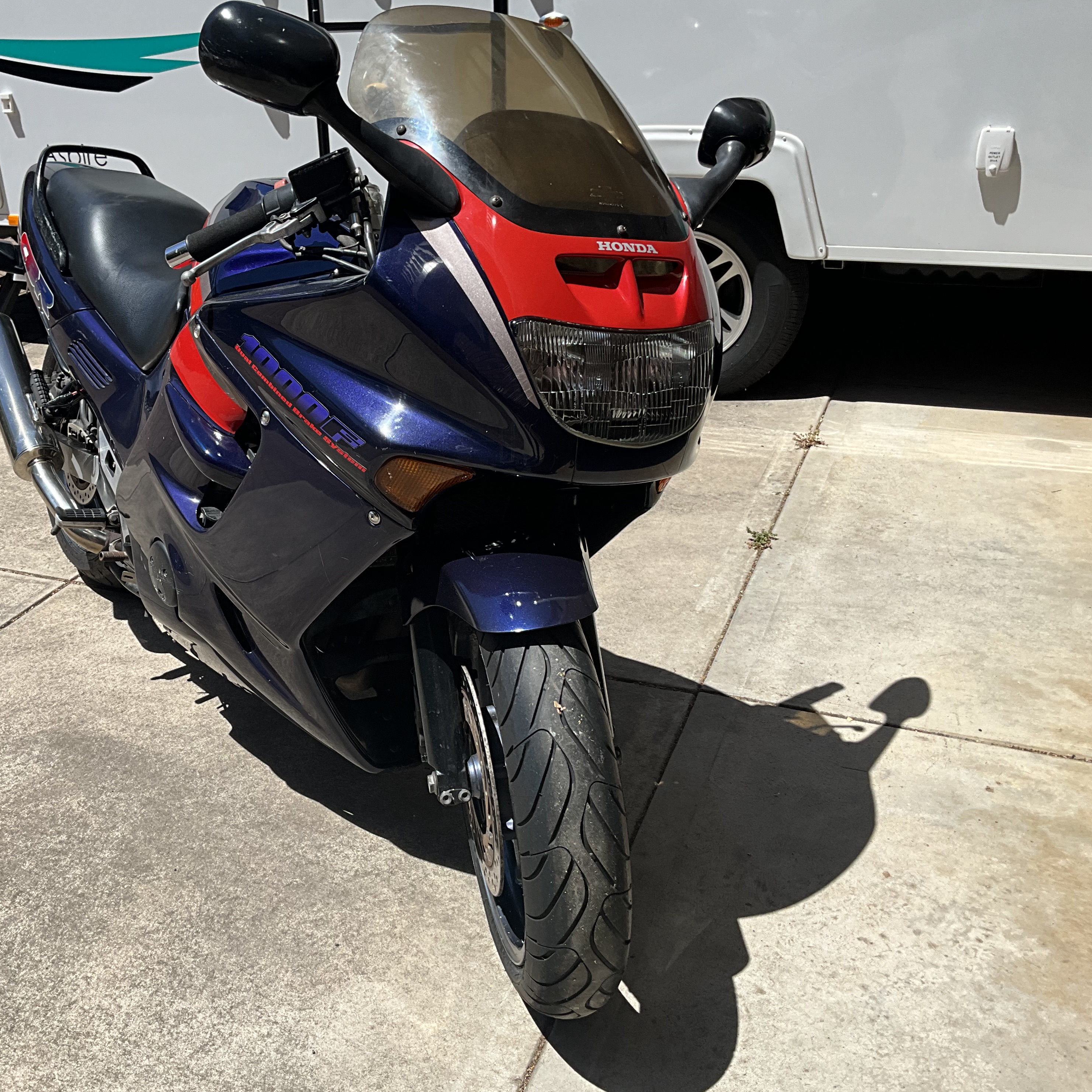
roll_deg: +3.3
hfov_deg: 46.7
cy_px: 556
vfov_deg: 47.2
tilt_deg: -25.9
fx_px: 1249
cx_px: 396
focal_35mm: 35
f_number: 1.8
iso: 25
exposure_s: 1/2141
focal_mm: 3
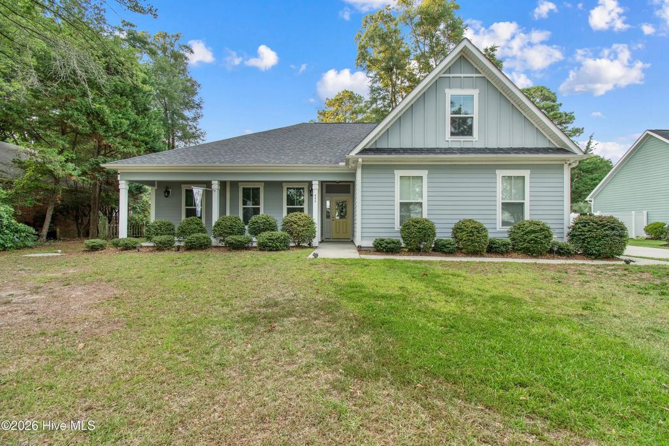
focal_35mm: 15
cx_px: 334
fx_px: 279
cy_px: 223
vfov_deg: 77.3
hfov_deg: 100.4
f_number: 8
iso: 100
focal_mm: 10
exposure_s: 1/30
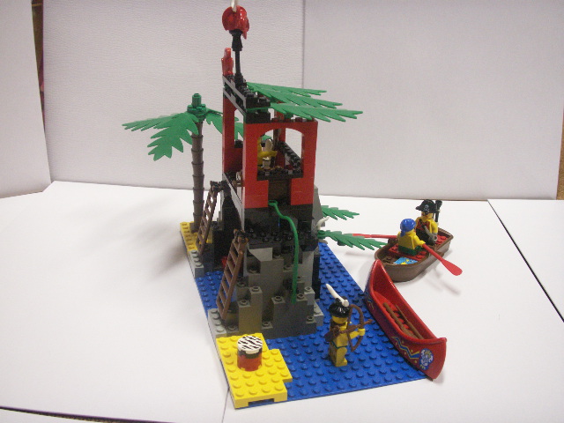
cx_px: 282
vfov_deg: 38.7
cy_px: 212
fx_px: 603
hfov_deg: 50.1
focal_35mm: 37
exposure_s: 1/20
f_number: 3.5
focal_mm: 7.7
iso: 160
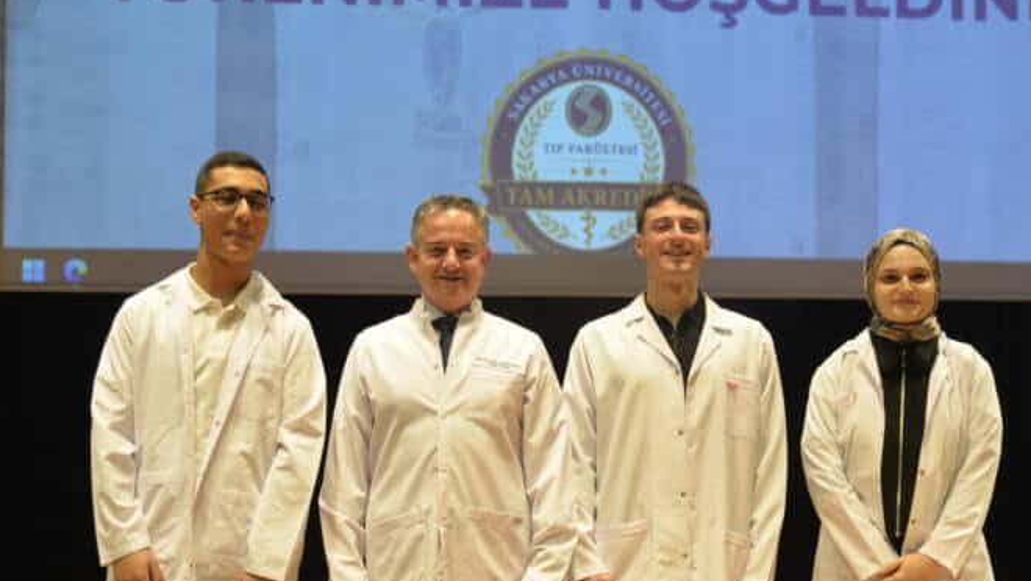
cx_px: 572
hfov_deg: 32.3
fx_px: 1778
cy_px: 476
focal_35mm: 65
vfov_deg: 18.4
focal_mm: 40
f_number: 4
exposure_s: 1/40
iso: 800
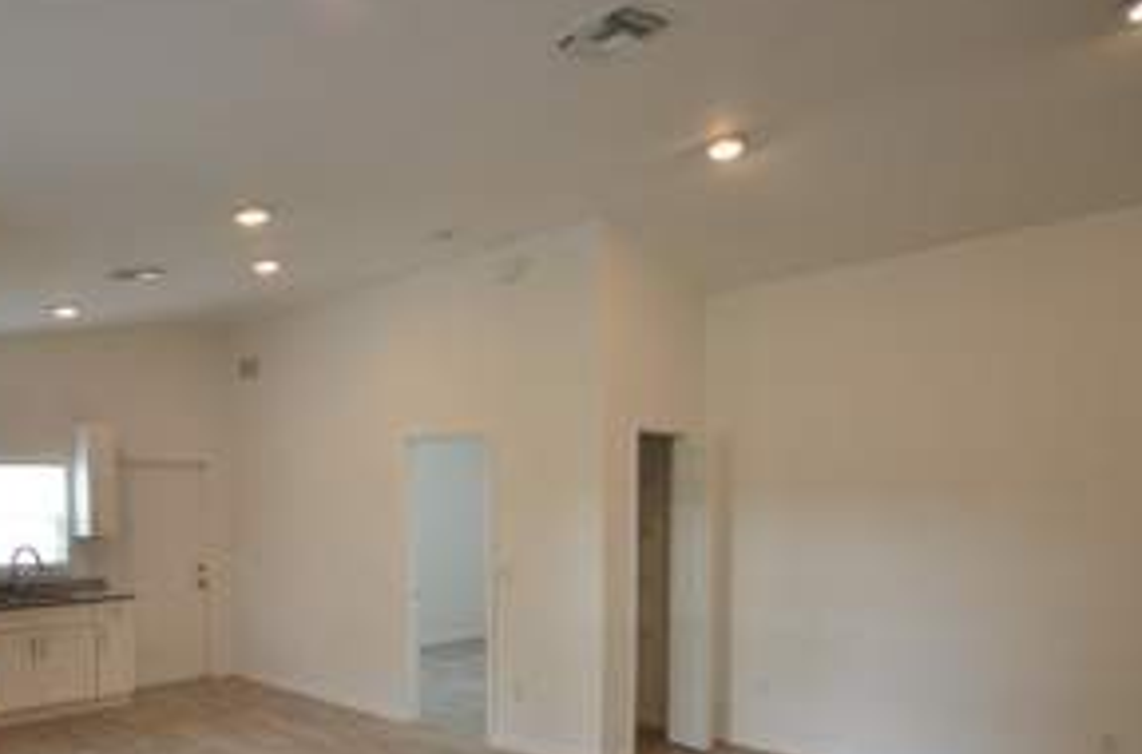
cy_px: 538
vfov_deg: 49.5
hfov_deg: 70.9
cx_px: 452
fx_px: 790
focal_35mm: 25
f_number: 4.5
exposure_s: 1/80
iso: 400
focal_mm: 10
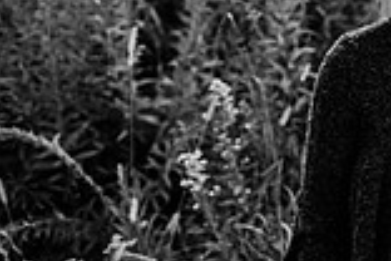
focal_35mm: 89
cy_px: -44
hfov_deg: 21.1
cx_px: 481
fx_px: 967
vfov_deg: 14.9
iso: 250
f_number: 2.5
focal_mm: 24
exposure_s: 1/1250
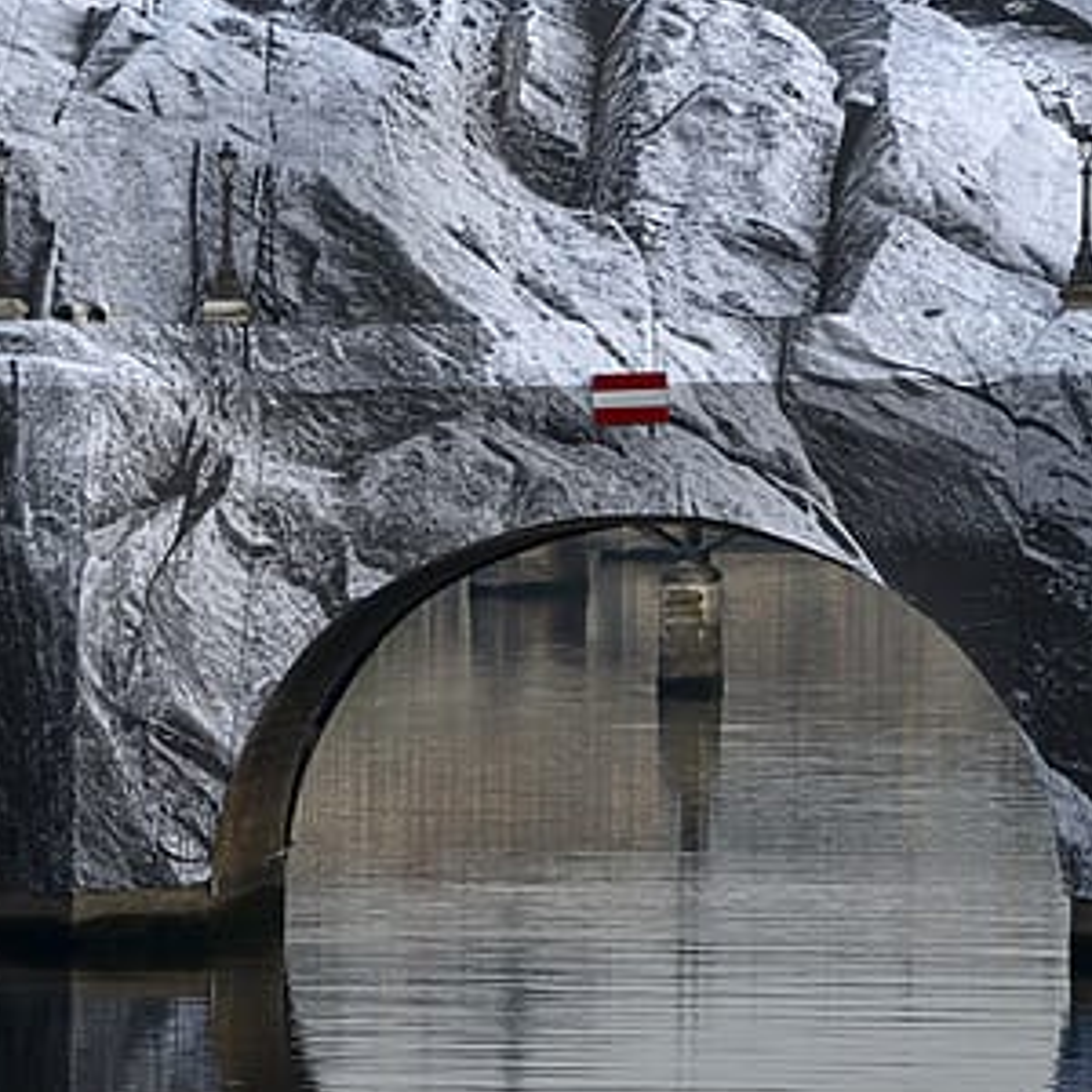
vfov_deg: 3.7
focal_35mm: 477
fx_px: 17024
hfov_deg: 3.7
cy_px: 360
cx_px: 653
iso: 1000
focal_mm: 200
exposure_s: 1/100
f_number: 6.3
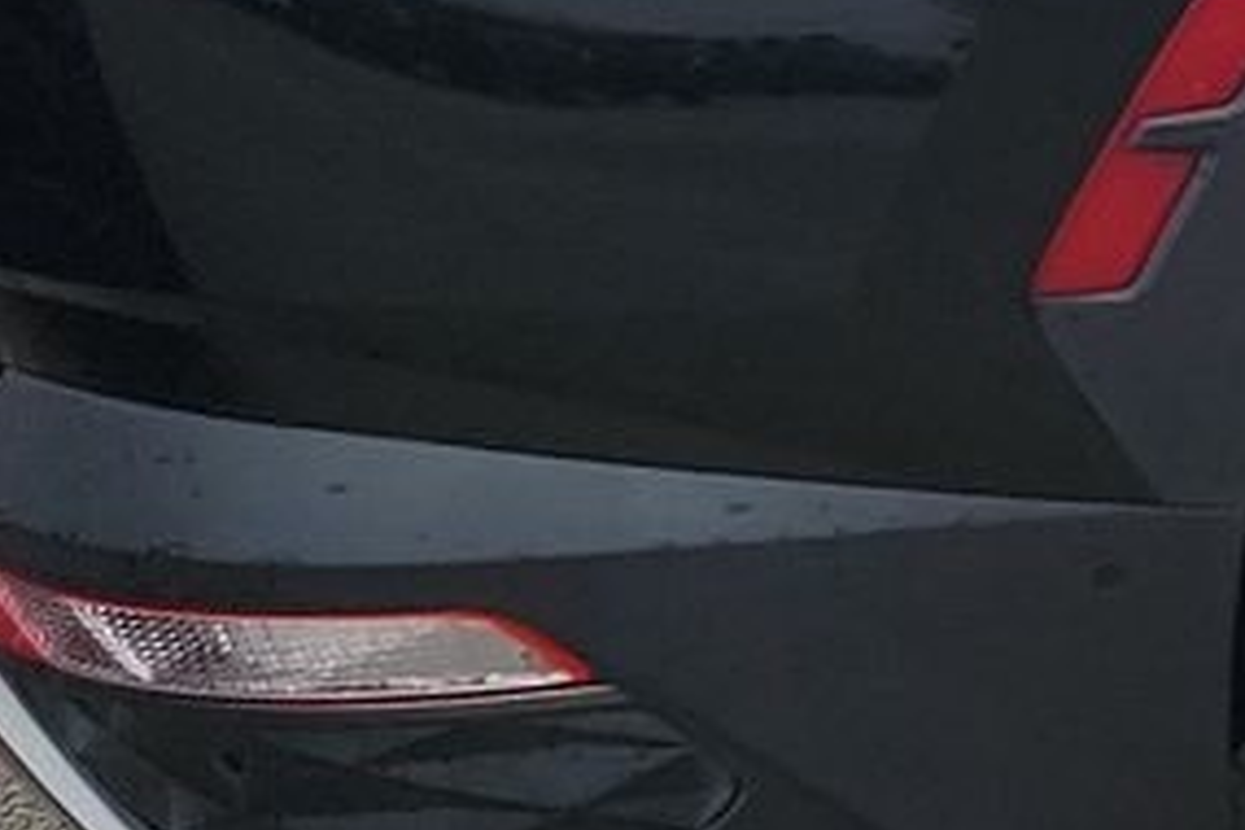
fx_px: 4841
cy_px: -26
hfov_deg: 12.4
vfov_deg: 9.7
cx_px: 2722
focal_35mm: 140
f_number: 1.8
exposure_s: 1/119
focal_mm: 6.7
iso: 58
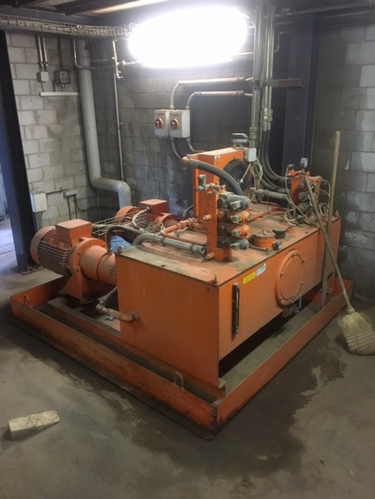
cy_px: 250
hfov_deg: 48.2
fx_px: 419
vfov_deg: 61.7
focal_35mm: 29
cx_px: 188
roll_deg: +1.7
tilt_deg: -20.0
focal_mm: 4.15
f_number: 2.2
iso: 250
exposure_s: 1/17
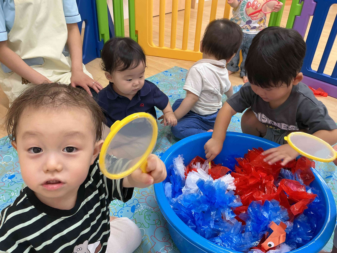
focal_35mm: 29
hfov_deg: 61.7
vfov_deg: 48.2
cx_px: 168
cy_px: 126
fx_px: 282
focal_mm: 3
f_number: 1.8
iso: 50
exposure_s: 1/60
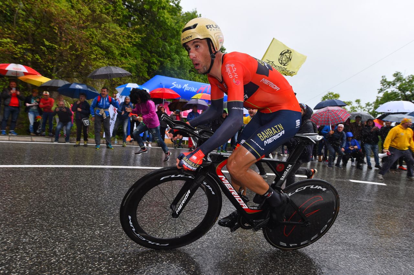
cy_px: 138
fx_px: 230
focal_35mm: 20
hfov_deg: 84.0
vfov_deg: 61.9
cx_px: 207
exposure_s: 1/1000
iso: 640
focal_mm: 20
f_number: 6.3
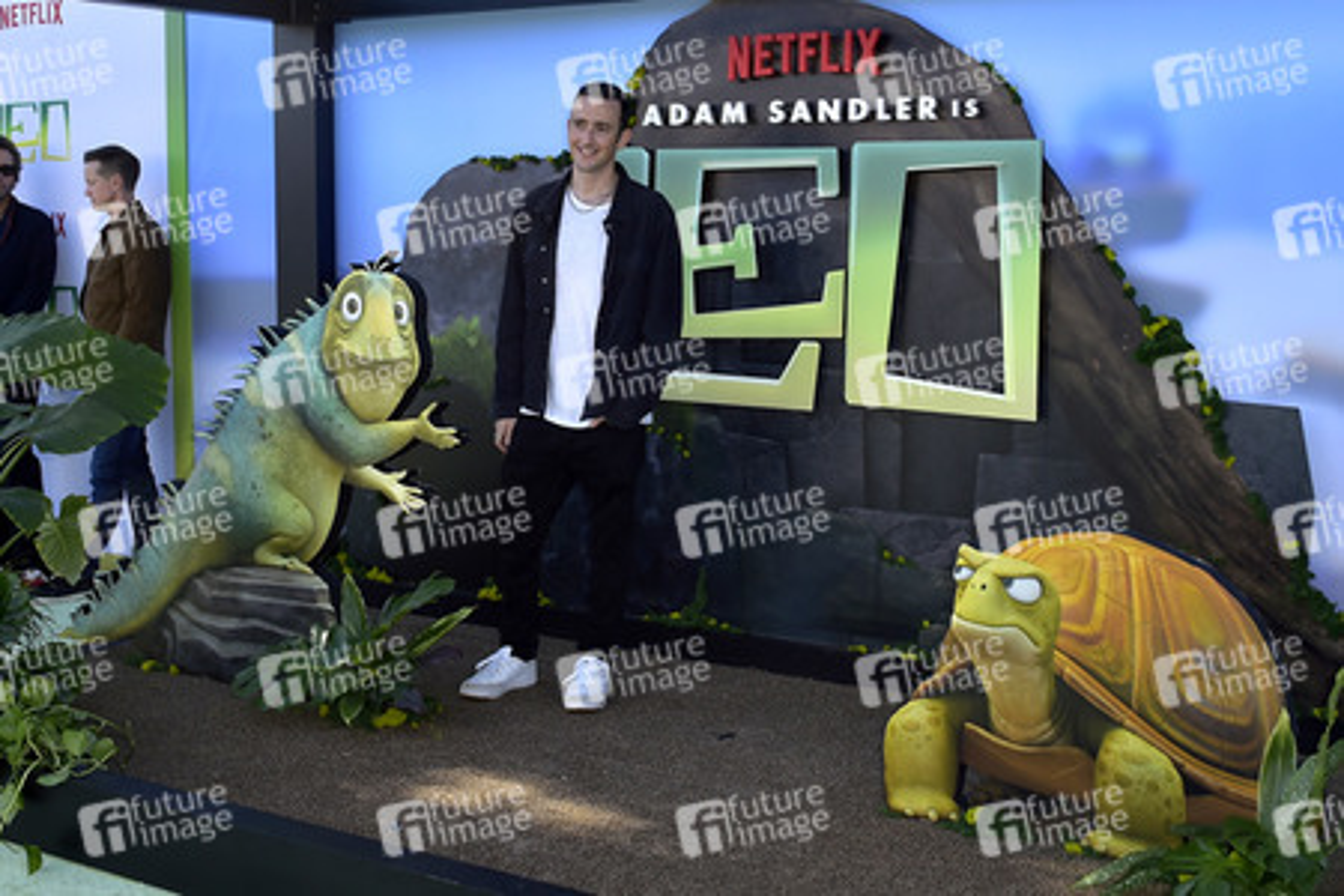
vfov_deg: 41.1
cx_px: 672
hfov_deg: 58.7
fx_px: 1195
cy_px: 448
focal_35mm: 32
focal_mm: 32
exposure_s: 1/200
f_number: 7.1
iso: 125
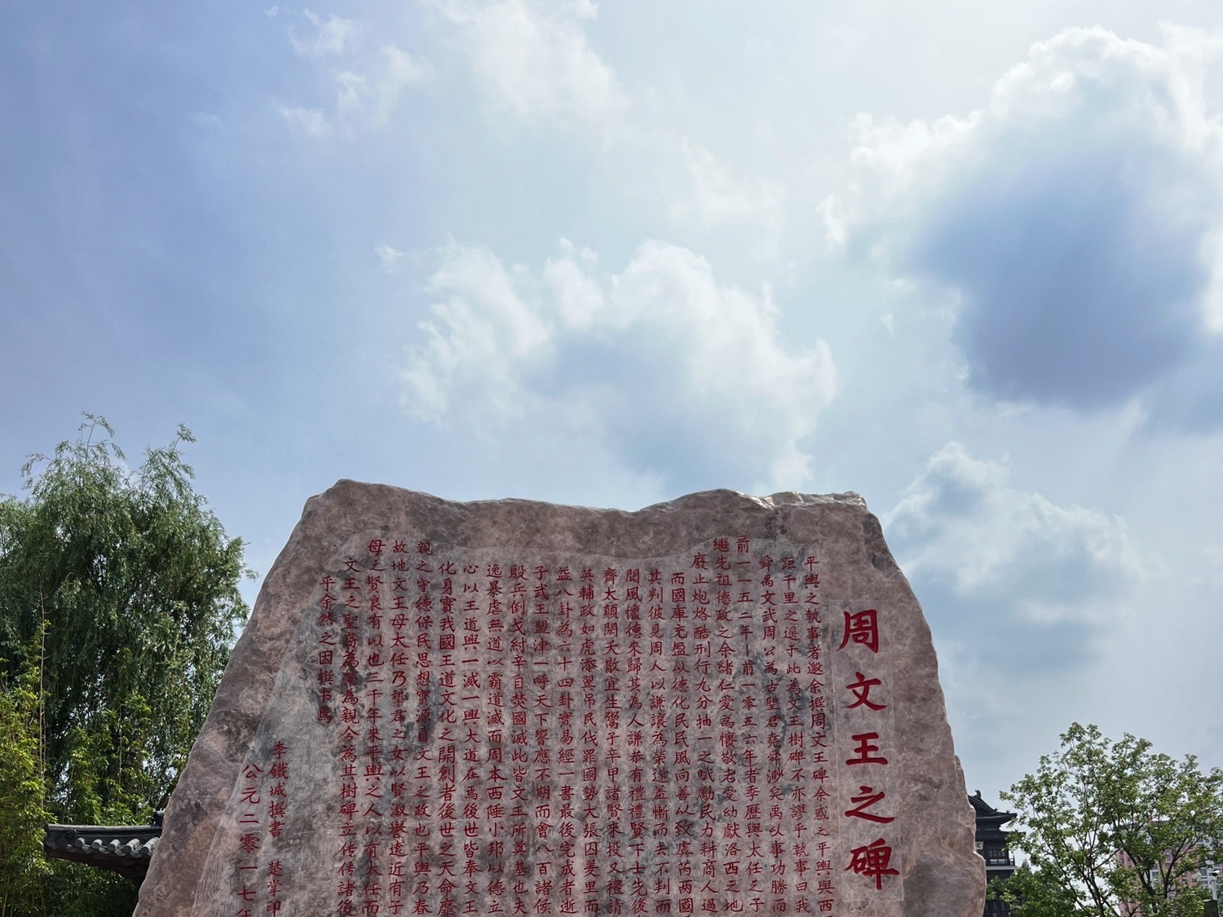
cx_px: 612
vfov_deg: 53.1
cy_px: 458
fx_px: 919
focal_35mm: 26
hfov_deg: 67.3
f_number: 1.6
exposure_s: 1/2268
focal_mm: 5.1
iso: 50
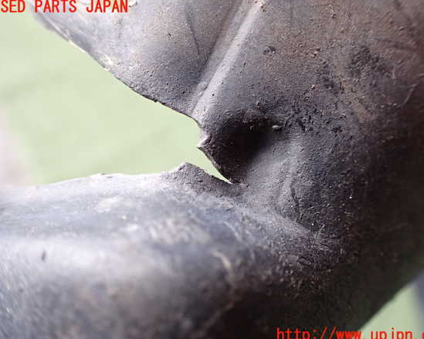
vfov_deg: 45.8
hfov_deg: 55.7
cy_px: 171
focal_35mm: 32
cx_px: 219
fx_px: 401
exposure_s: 1/125
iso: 250
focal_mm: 5.4
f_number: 2.3
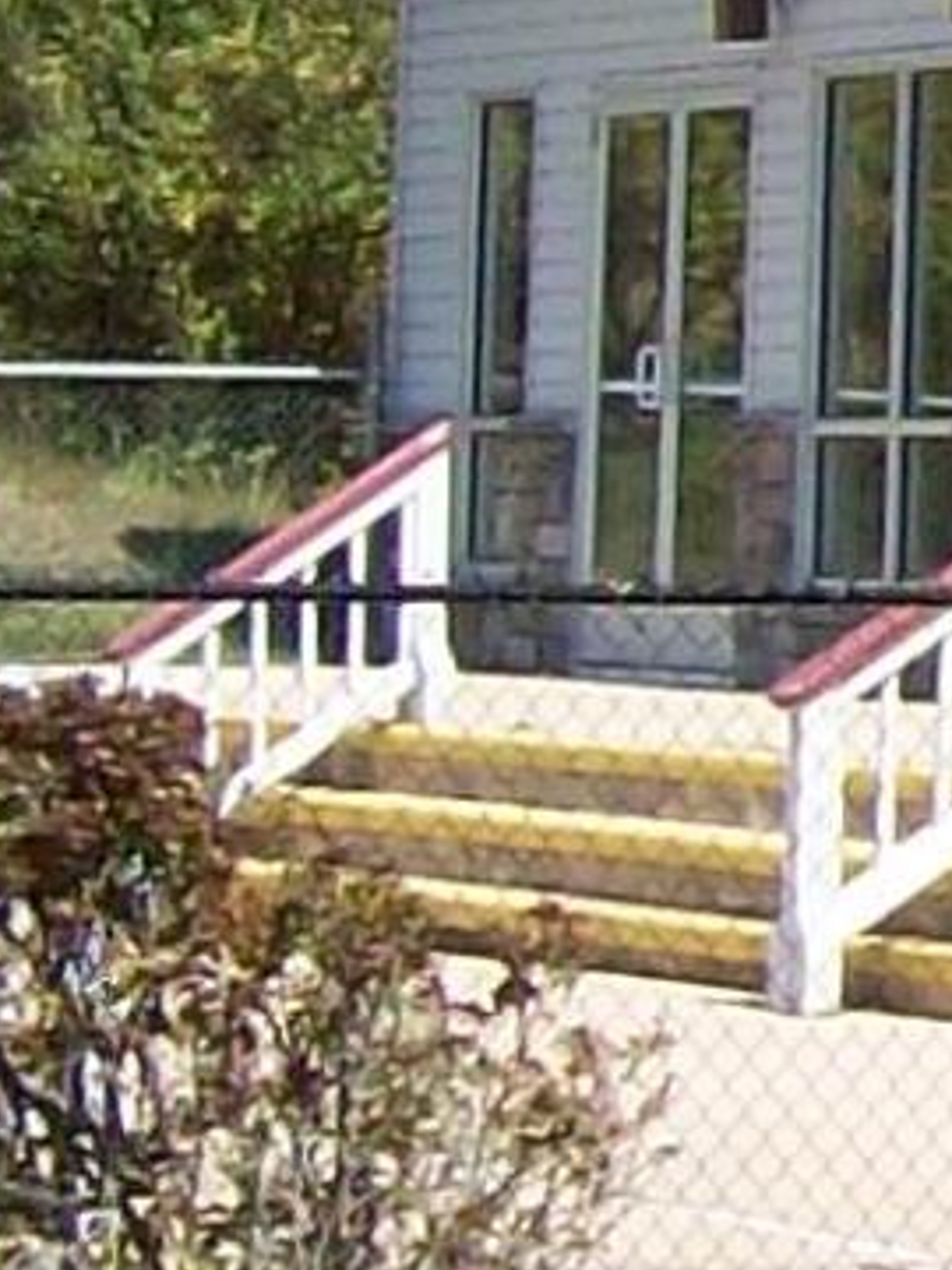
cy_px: -152
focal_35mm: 300
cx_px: 3321
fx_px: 11001
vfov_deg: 6.6
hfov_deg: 4.6
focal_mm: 6
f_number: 4.8
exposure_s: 1/418
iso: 80
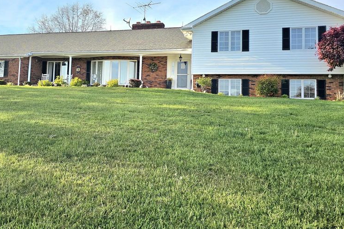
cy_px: 79
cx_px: 129
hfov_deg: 56.5
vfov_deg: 39.6
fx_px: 315
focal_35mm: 33
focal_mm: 6.3
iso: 10
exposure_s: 1/625
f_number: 1.7
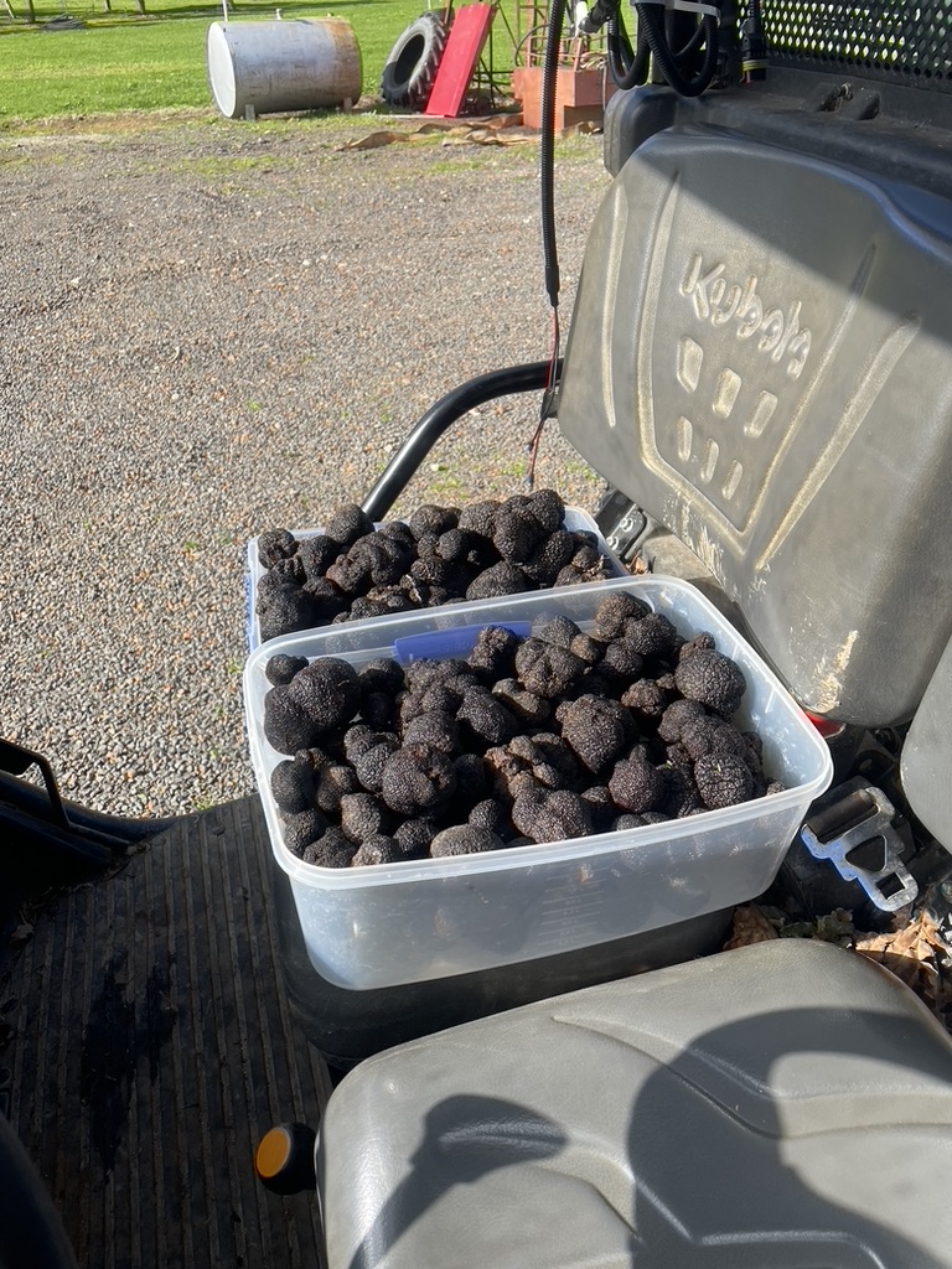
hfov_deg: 53.1
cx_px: 476
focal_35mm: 26
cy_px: 634
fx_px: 953
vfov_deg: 67.3
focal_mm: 4.2
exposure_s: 1/924
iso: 32
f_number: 1.6
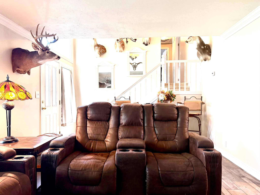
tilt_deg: -0.4
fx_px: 180
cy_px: 98
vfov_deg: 56.8
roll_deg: -1.3
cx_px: 130
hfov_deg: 71.6
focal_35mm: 24
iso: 200
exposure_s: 1/60
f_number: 1.78
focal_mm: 6.76
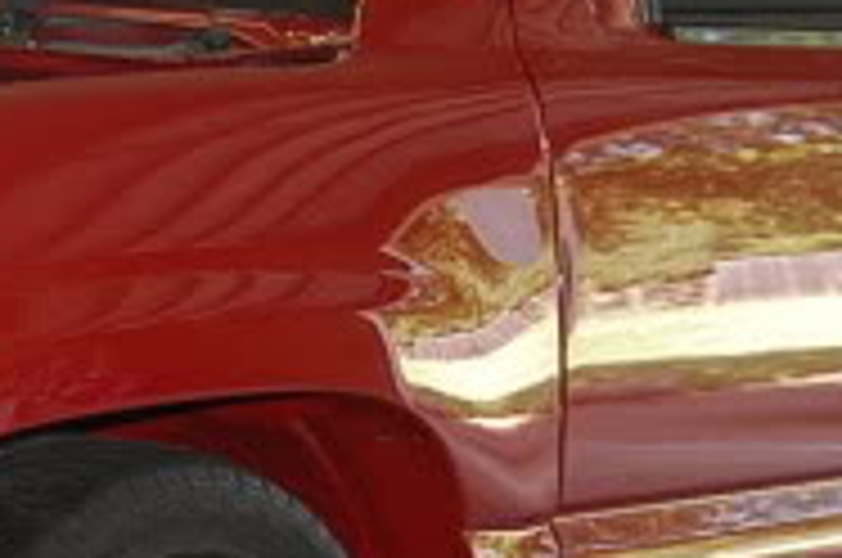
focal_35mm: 154
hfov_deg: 13.1
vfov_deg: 8.9
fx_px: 3596
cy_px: 376
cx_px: -61
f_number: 4
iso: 400
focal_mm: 24
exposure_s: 1/60
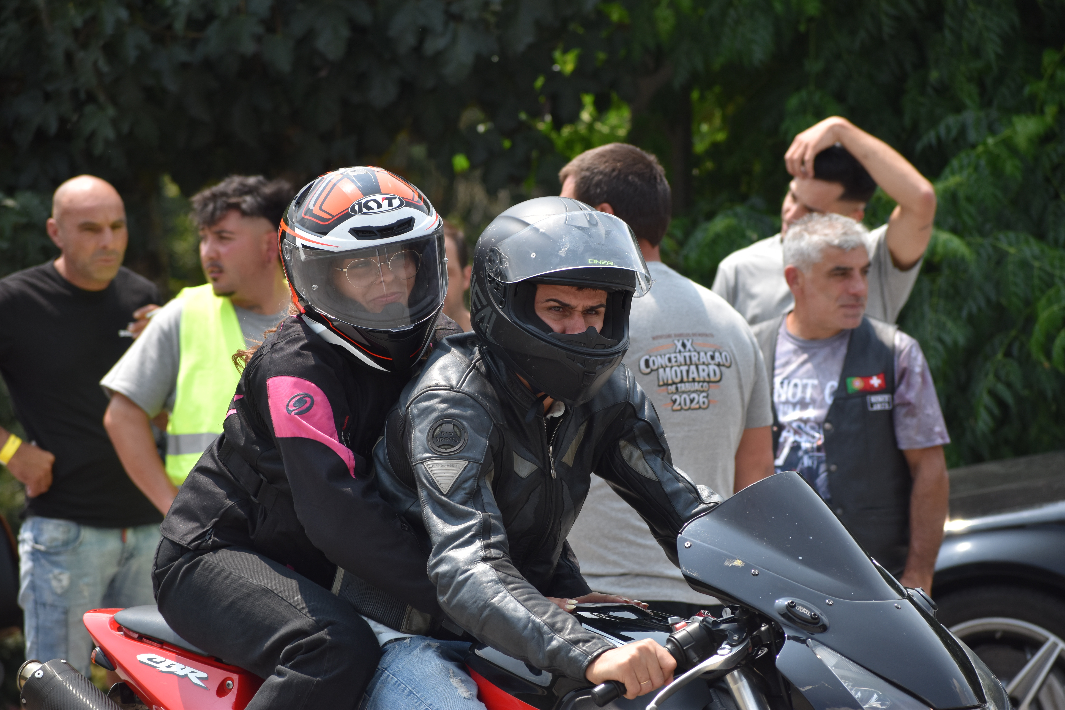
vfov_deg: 6.8
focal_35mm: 202
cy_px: 355
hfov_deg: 10.2
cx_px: 532
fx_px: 5990
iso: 400
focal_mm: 135
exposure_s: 1/1250
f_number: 5
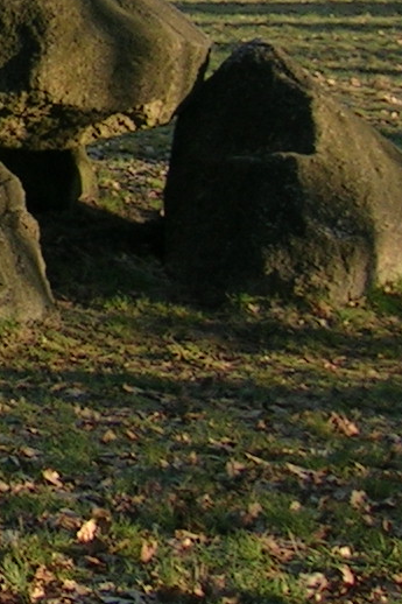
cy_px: -219
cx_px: -662
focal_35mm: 144
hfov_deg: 8.5
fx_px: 2413
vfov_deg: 13.6
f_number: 2.8
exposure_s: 1/289
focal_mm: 5.4
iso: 50
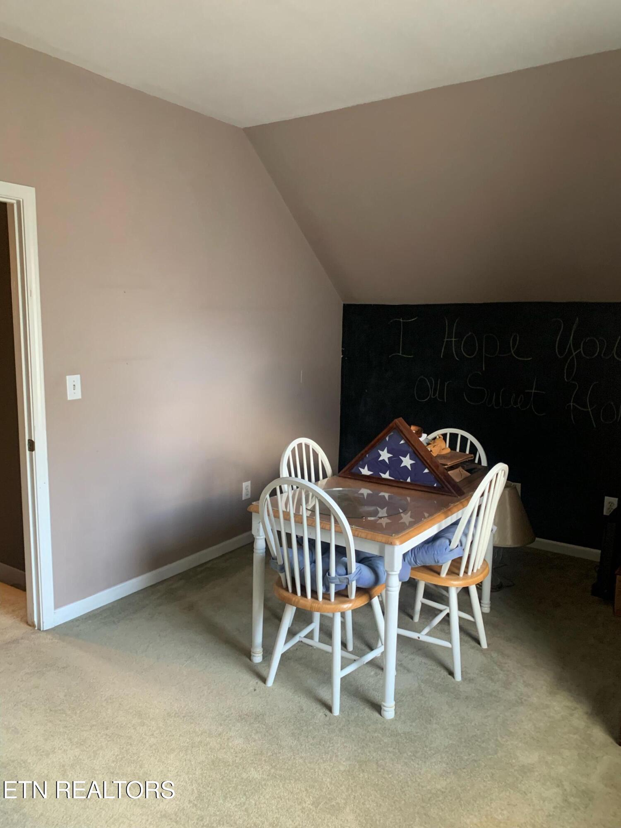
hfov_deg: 53.1
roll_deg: -0.8
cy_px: 414
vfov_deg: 67.3
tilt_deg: -7.9
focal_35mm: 26
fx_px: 622
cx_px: 310
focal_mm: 4.25
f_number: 1.8
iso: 250
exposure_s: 1/60
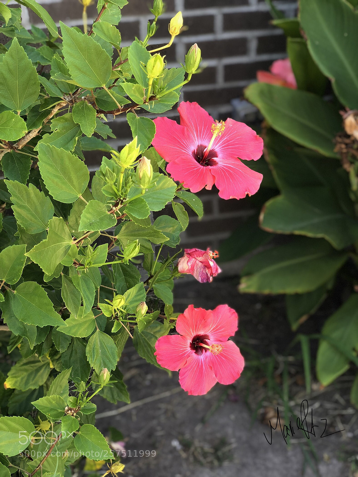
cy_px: 238
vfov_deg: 36.8
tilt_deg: -27.8
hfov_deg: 28.0
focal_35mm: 52
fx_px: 717
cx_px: 179
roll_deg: +2.8
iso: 25
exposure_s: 1/60
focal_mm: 6
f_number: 2.4
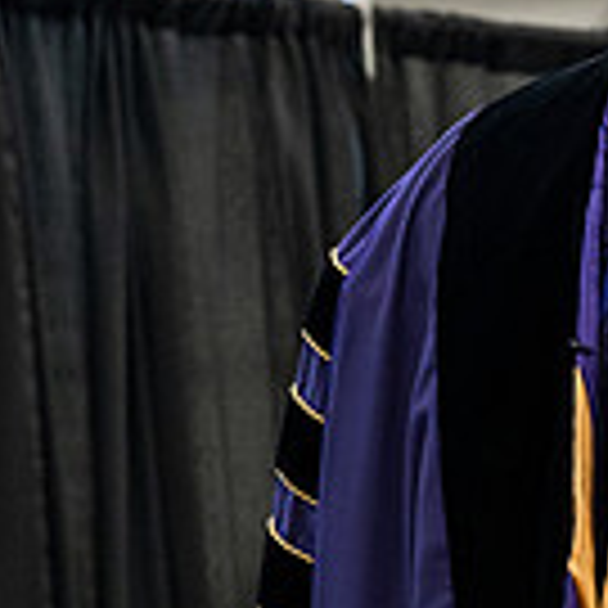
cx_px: 851
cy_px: 340
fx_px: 6220
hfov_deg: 5.6
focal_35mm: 313
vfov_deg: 5.6
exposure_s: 1/200
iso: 4000
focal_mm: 86
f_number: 4.5
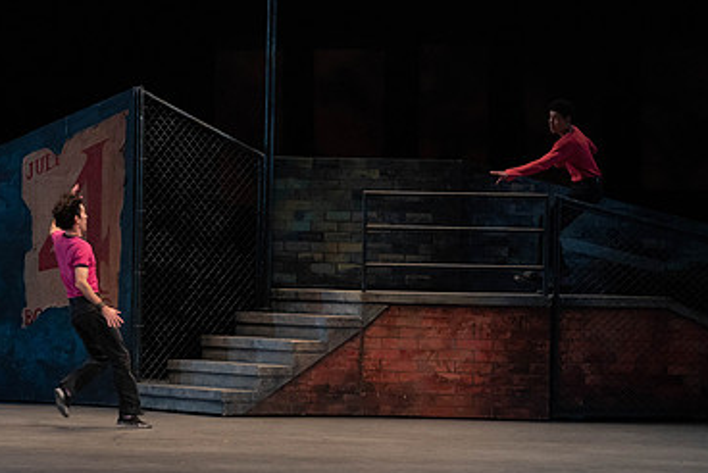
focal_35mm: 186
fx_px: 3661
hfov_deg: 11.0
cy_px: 126
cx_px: 210
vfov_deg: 7.4
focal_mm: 118
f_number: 4.5
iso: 3200
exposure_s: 1/400
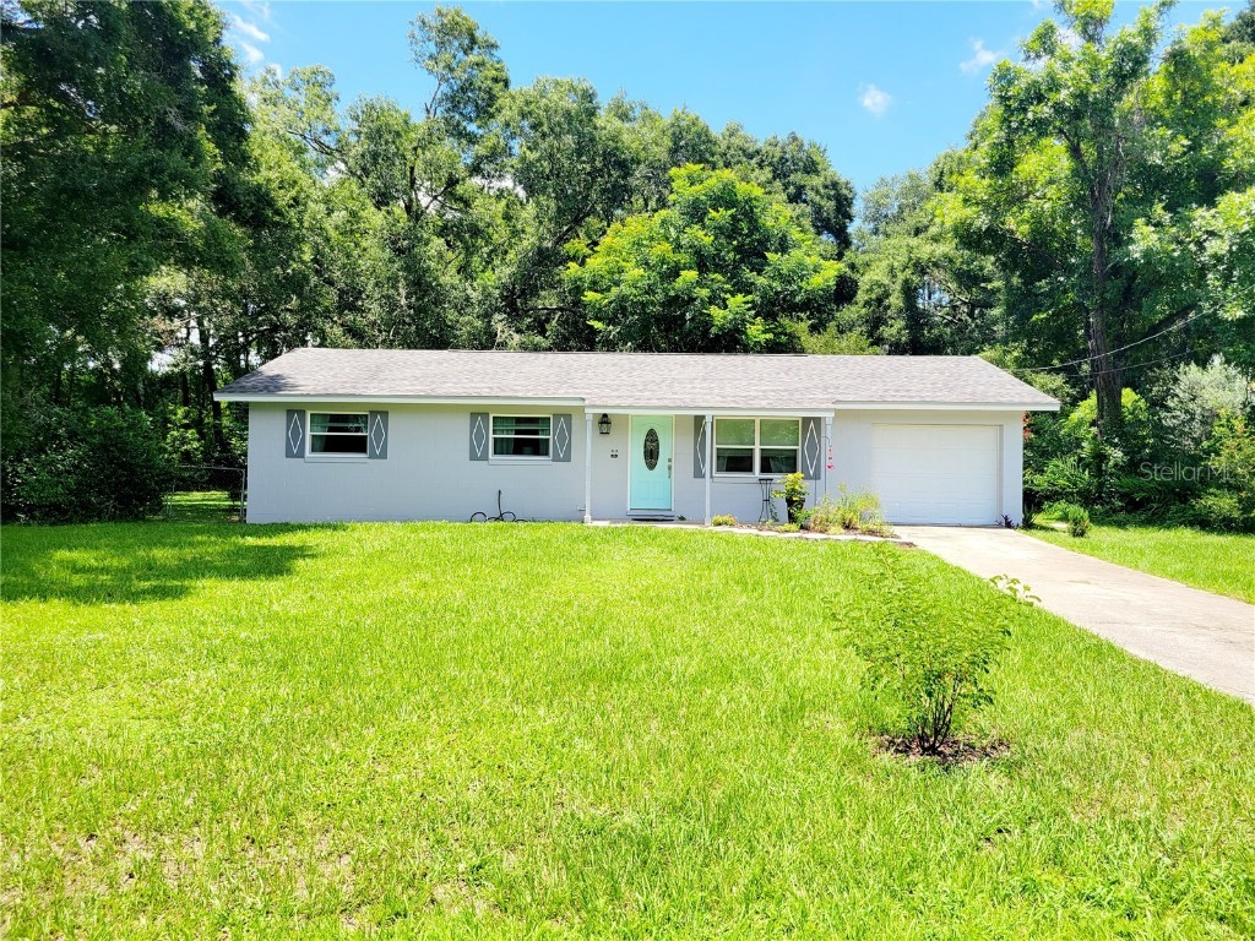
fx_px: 943
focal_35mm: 26
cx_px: 628
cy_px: 470
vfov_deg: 53.1
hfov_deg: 67.3
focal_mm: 5.4
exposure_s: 1/1667
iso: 40
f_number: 1.8
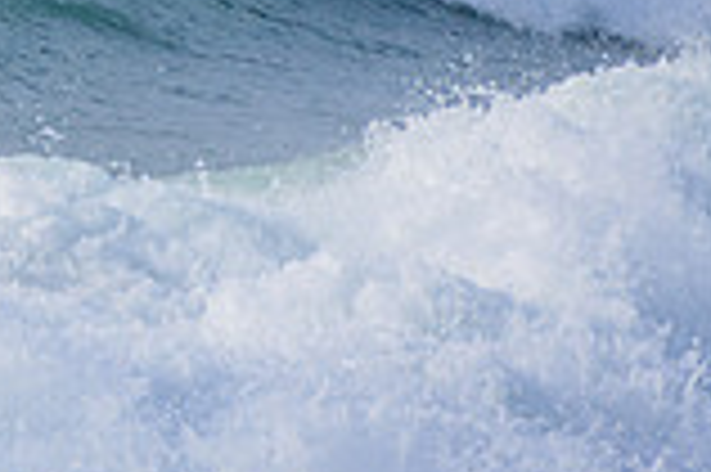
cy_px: -101
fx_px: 54413
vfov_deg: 0.5
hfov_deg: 0.7
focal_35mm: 2758
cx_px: -522
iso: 400
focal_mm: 500
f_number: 5.6
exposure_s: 1/2000
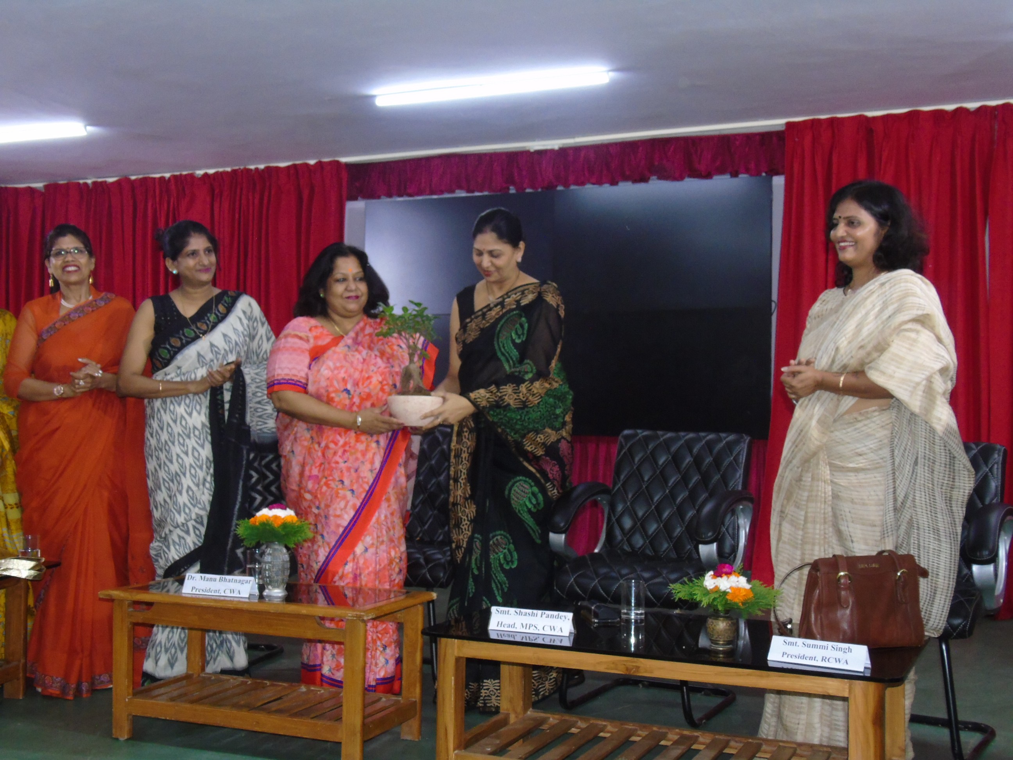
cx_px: 506
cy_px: 380
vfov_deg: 36.0
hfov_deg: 46.8
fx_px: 1171
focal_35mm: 40
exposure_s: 1/50
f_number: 3.9
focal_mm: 7.1
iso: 400
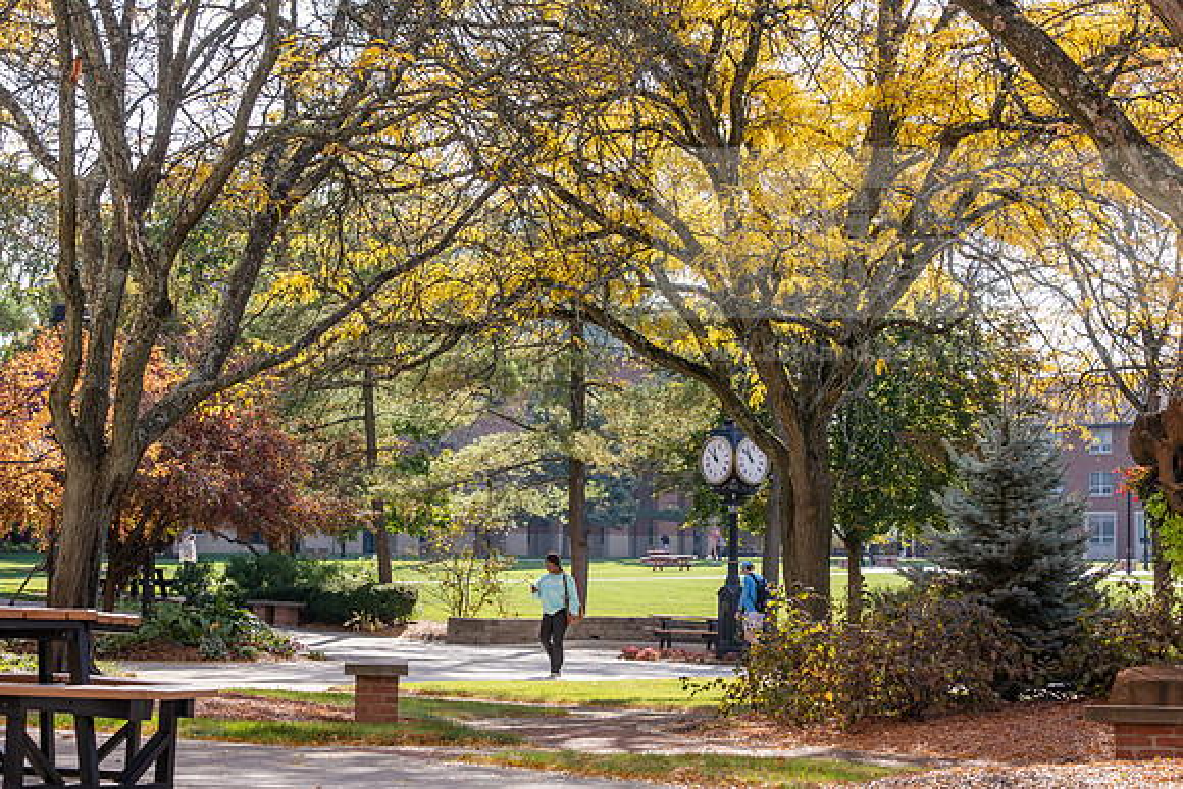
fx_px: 2958
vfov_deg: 15.2
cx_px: 592
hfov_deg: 22.6
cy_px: 394
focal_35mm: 90
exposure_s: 1/200
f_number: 8
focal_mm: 90
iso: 250
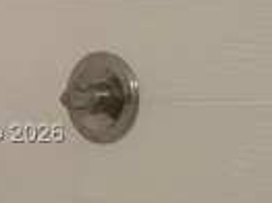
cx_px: 571
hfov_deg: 11.1
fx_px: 1248
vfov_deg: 9.3
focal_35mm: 159
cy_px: 135
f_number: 1.8
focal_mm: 4.25
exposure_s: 1/121
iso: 100
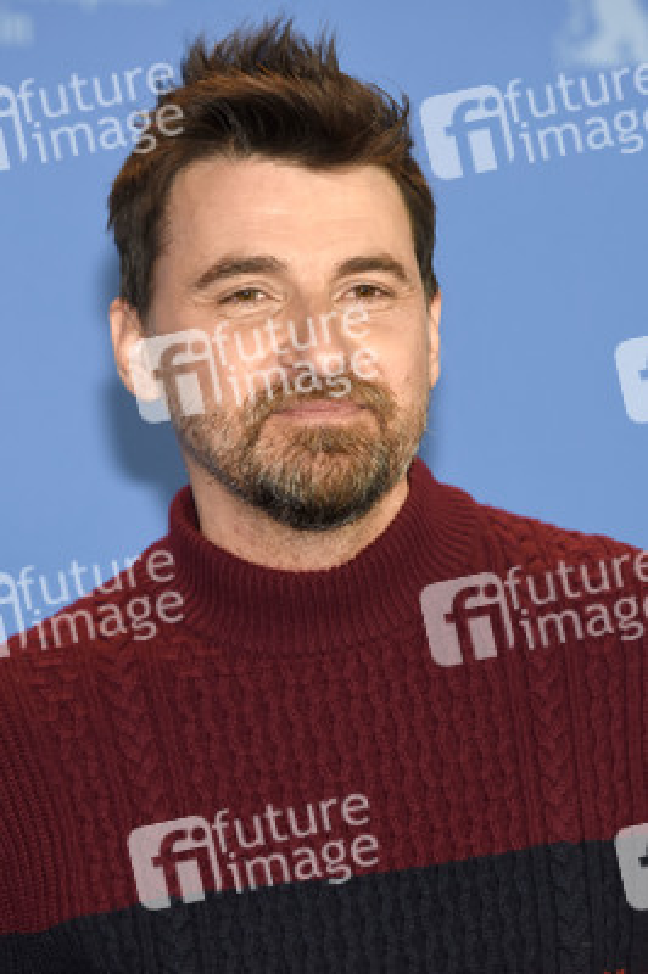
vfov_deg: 9.2
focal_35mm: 225
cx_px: 324
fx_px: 6085
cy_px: 487
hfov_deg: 6.1
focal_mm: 150
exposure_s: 1/400
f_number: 3.5
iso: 640
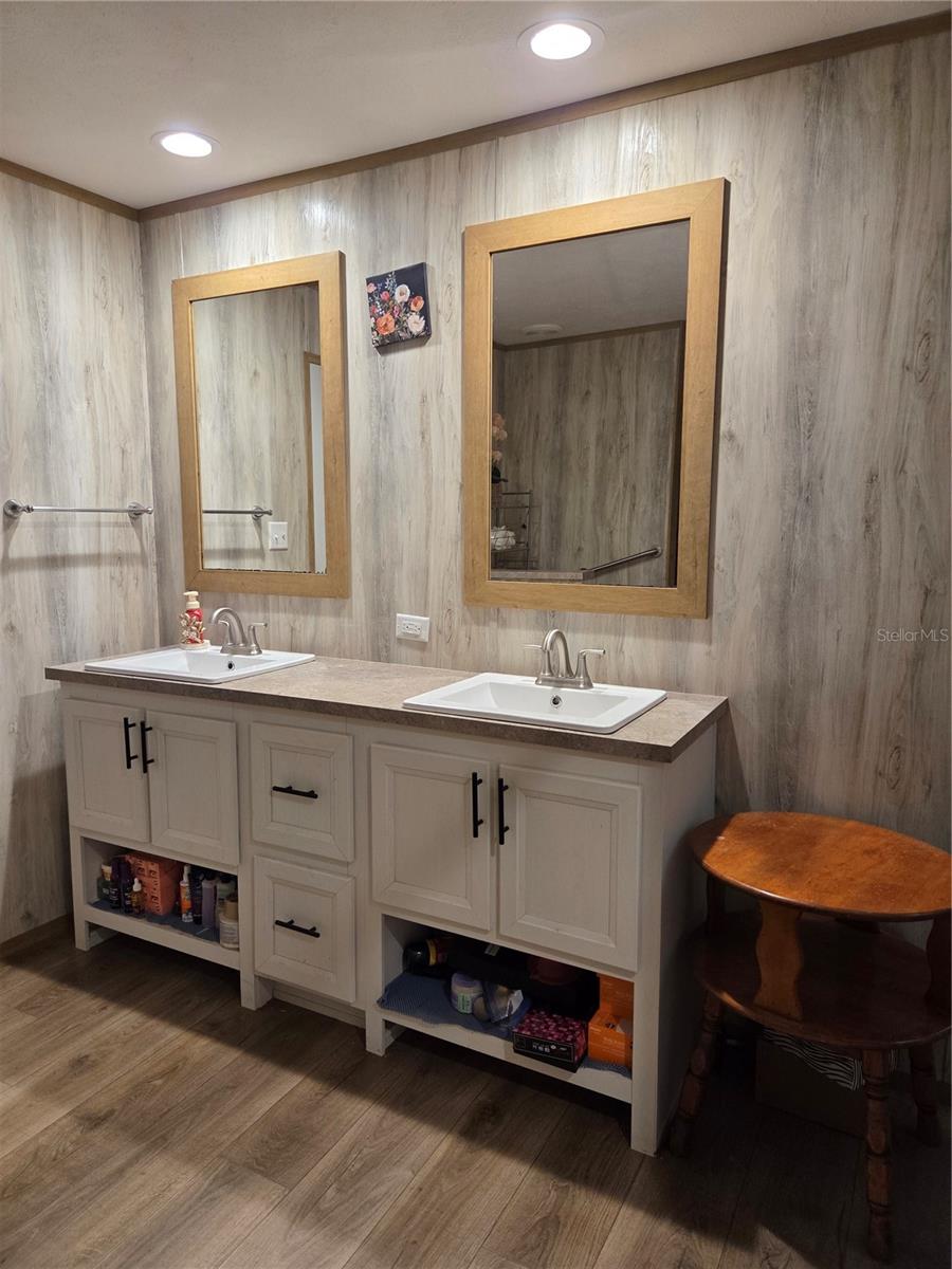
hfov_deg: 58.9
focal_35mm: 23
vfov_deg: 73.9
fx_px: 843
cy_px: 634
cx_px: 476
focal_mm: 5.4
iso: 250
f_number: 1.8
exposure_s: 1/120
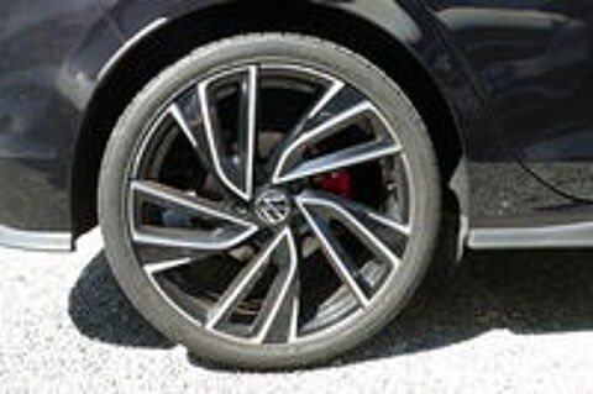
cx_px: 296
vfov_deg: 34.1
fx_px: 642
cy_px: 197
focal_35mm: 39
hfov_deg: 49.6
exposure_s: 1/320
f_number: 3.1
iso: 125
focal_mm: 14.24
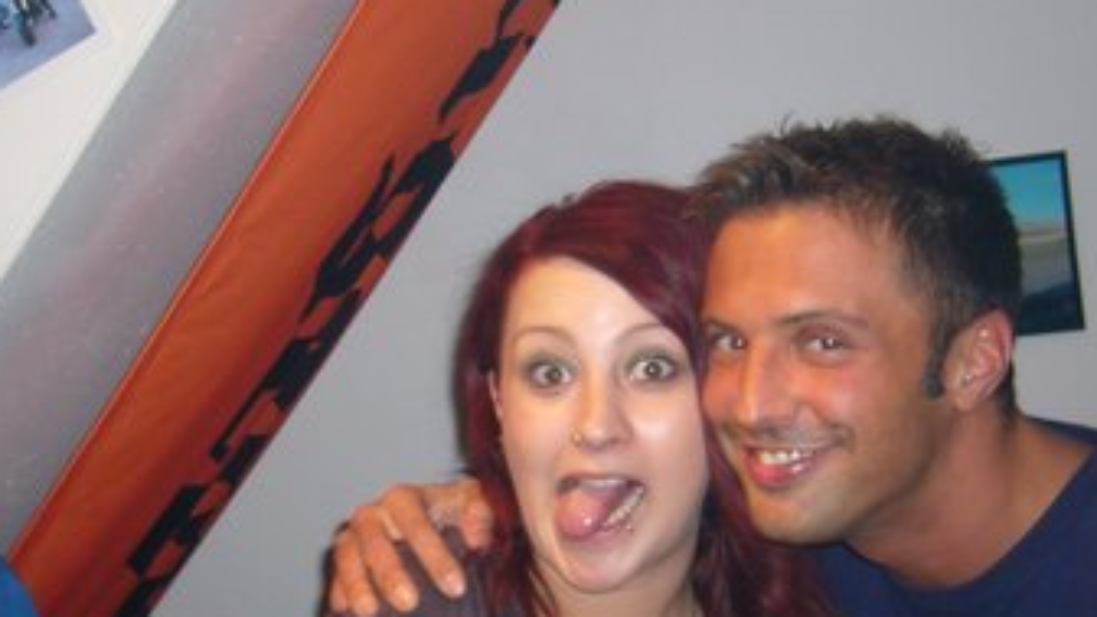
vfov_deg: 17.7
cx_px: 490
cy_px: 353
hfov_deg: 31.0
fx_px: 1978
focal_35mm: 68
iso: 100
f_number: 2.8
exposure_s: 1/30
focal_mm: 5.8
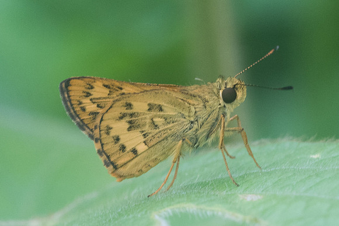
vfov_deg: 2.0
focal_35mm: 681
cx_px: 156
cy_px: 93
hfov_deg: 3.0
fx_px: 6415
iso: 800
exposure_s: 1/200
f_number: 7.1
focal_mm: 150
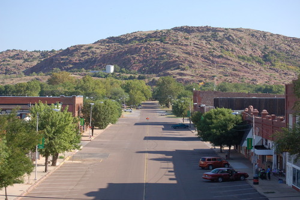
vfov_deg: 16.5
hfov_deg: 24.6
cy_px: 100
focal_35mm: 82
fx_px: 687
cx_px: 150
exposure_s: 1/250
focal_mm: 55
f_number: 8
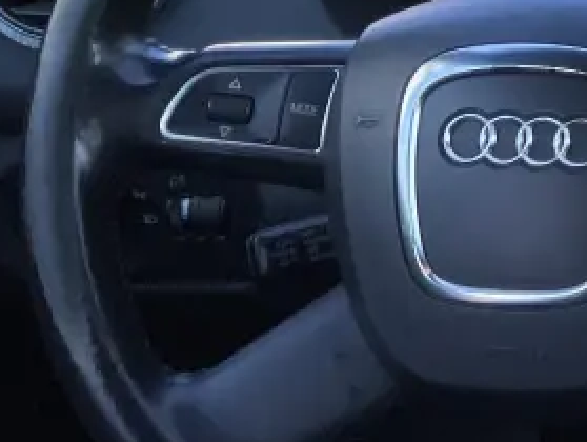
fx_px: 2275
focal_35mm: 134
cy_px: -162
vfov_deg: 10.8
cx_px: 1456
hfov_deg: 11.7
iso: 32
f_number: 1.6
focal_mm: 4.2
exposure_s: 1/454
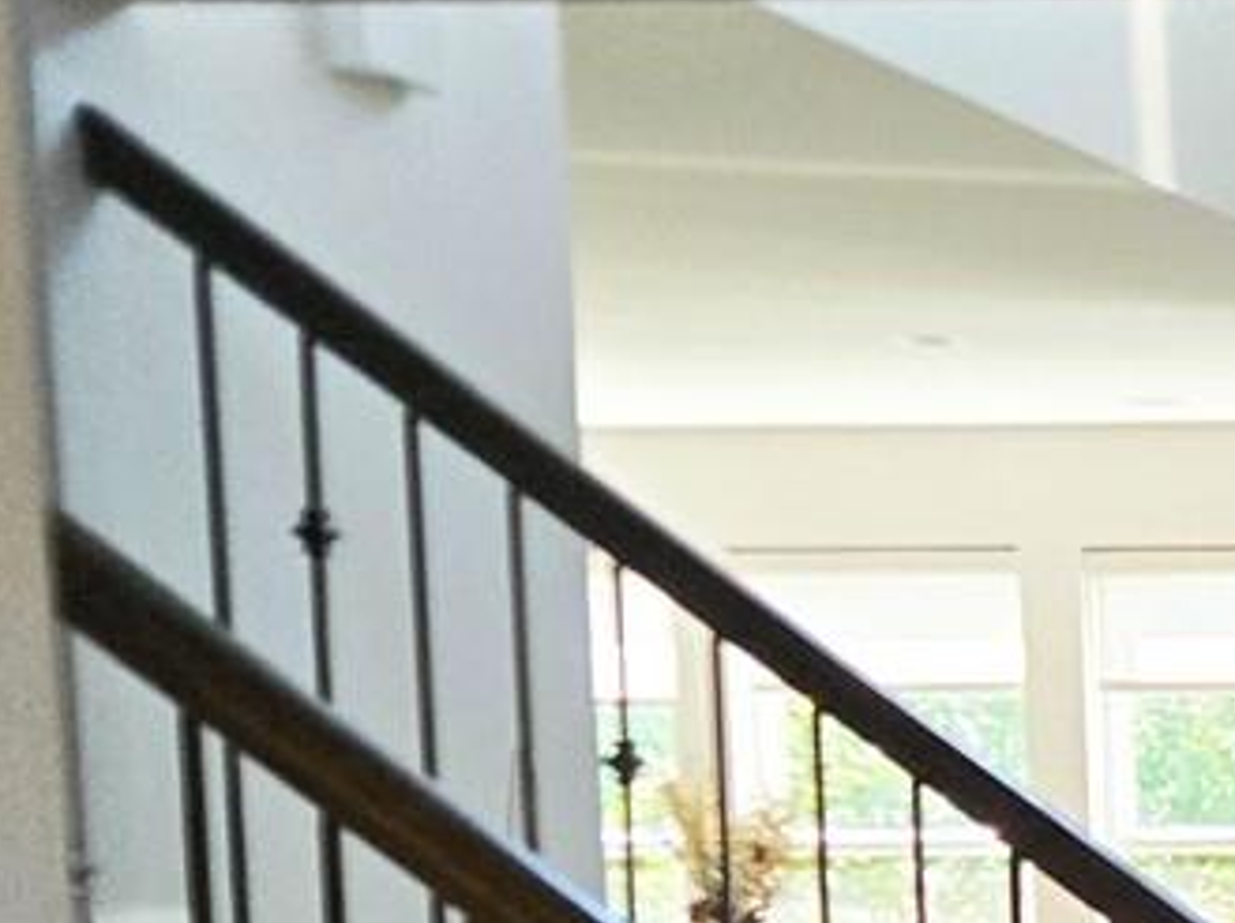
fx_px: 3991
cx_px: 2432
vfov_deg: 12.8
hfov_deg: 14.7
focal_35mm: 112
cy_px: 1201
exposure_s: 1/180
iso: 160
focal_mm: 5.4
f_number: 1.8
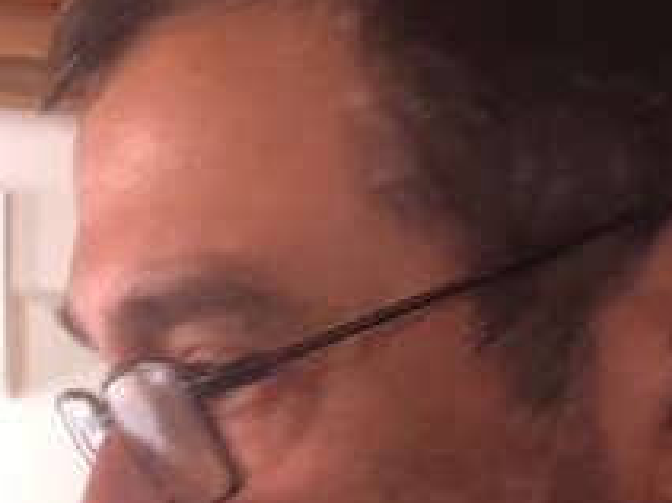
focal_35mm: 88
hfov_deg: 22.1
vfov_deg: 16.1
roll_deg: -0.3
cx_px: 481
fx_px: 1707
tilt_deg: +4.1
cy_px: 602
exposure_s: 1/15
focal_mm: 4.15
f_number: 2.2
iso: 200
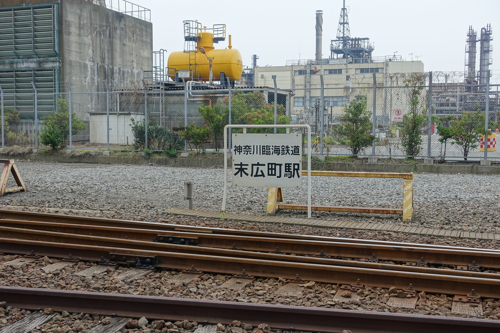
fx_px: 569
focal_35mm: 41
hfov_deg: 47.4
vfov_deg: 32.6
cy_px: 166
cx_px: 250
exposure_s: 1/400
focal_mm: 15.1
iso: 125
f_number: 4
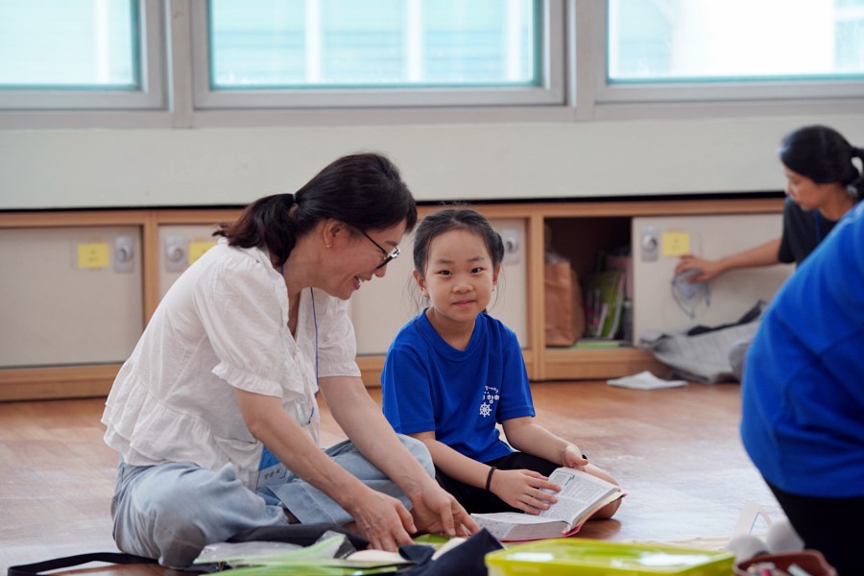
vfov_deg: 11.6
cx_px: 432
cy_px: 288
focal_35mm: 118
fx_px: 2832
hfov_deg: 17.3
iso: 1000
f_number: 4
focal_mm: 118
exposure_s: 1/160
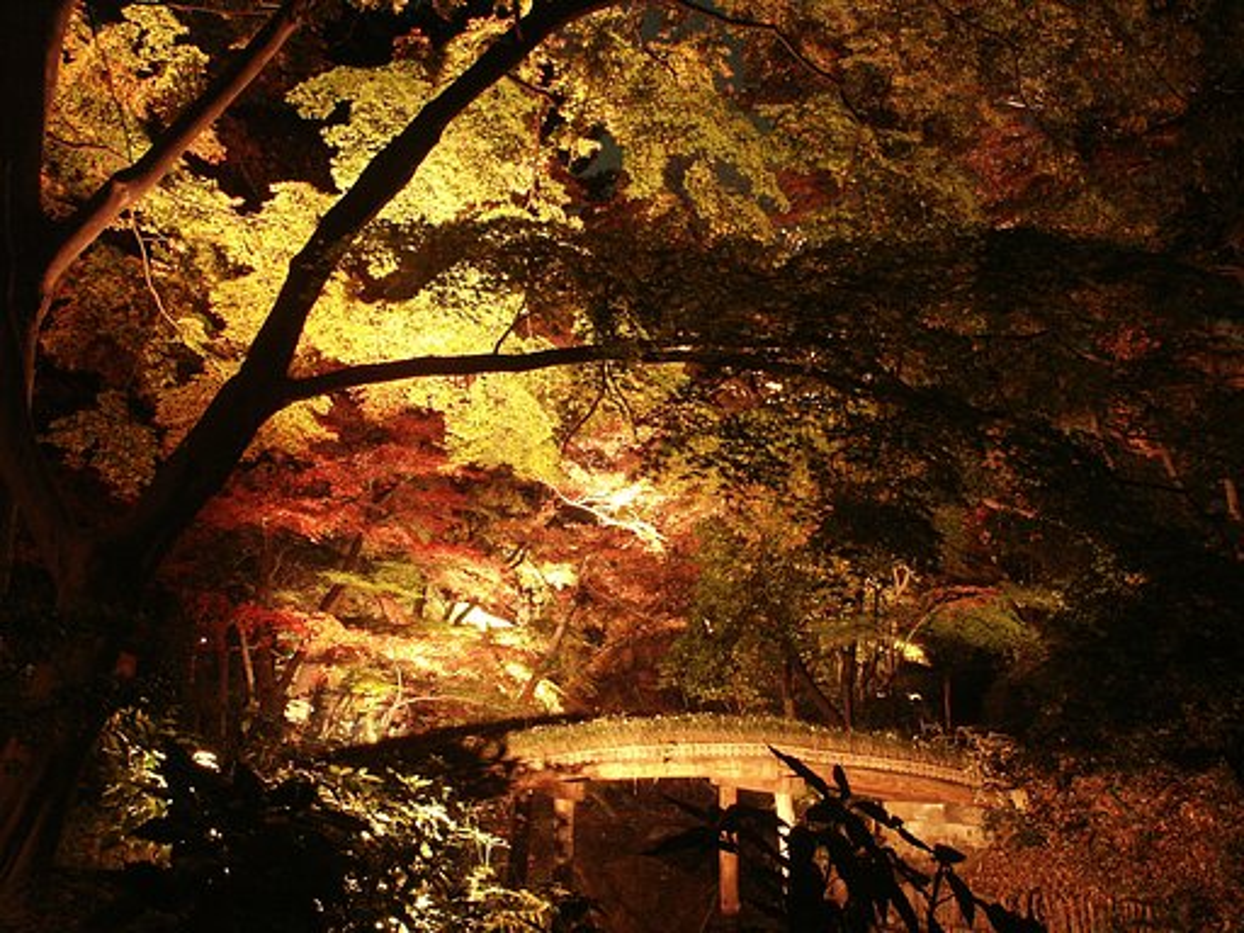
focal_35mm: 42
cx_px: 622
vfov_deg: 34.3
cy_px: 466
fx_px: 1509
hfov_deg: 44.8
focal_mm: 11.01
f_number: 6.7
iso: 200
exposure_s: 15
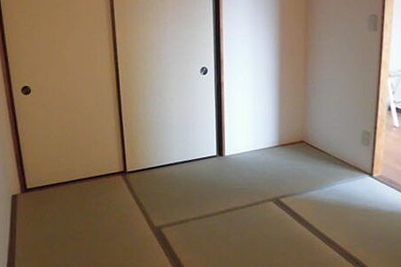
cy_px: 89
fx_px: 390
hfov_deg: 54.2
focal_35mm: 35
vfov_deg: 37.4
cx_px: 171
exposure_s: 1/13
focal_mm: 4.3
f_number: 3.1
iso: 800
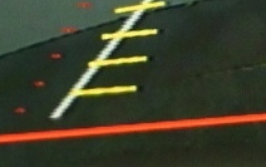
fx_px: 1907
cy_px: 9
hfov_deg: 7.9
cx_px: 340
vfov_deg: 5.0
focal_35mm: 263
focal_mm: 22.5
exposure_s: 1/100
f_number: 5
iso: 2500
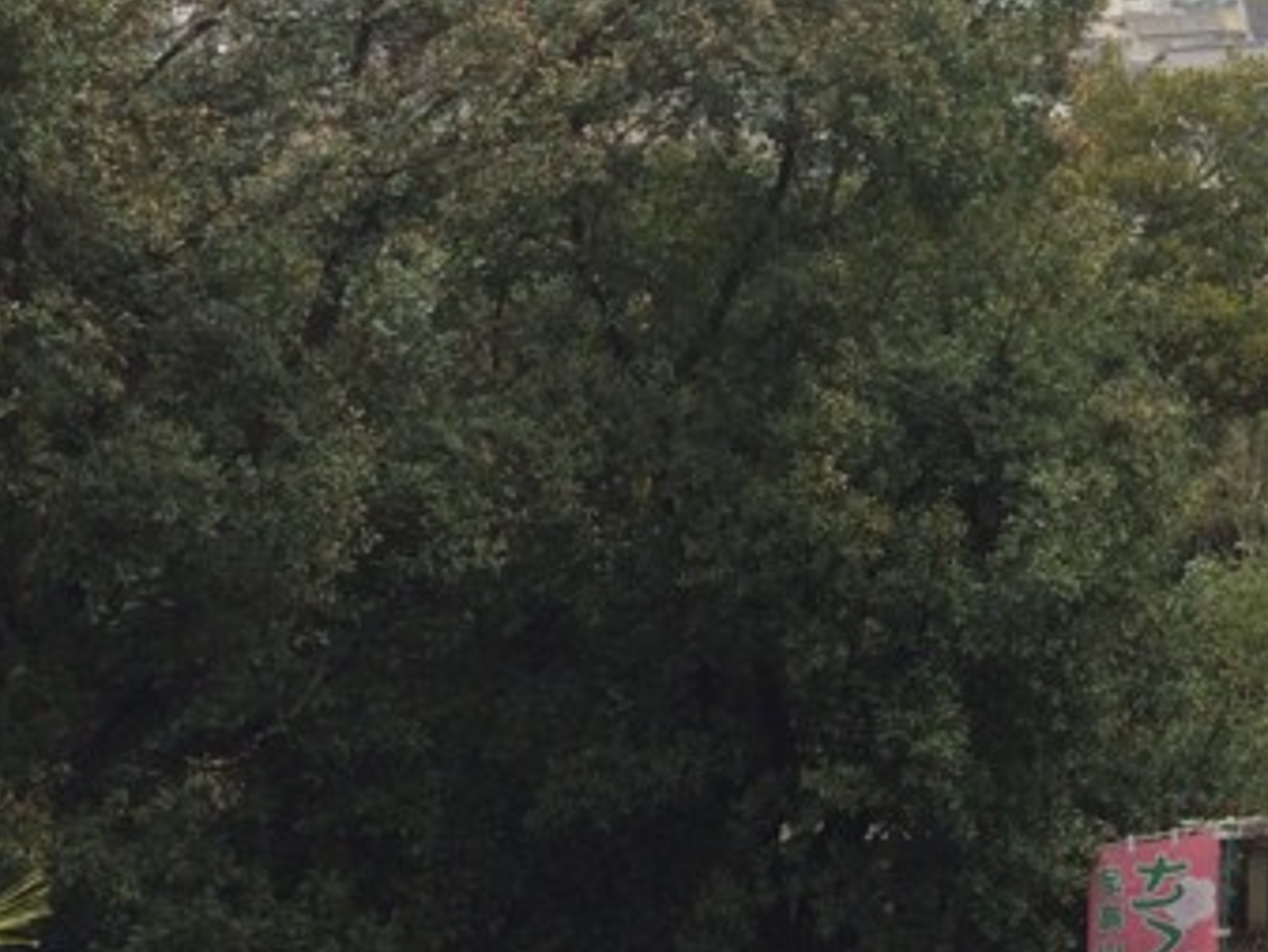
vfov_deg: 16.0
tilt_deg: -4.4
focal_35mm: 88
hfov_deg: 20.9
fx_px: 3225
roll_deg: +0.4
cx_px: 1479
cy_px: -245
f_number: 2.2
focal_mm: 4.15
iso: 32
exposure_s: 1/1026
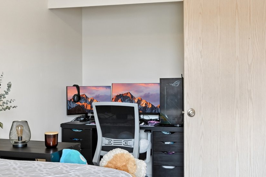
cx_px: 152
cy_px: 77
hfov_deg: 41.8
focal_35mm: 47
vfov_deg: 28.6
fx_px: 347
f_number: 8
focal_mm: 19
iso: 400
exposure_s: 1/20
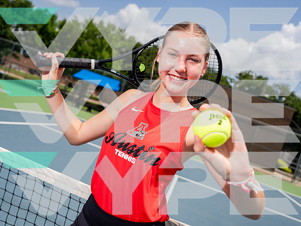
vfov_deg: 42.9
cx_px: 149
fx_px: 287
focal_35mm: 33
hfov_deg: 55.4
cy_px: 112
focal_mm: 30
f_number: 4
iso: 100
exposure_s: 1/1250
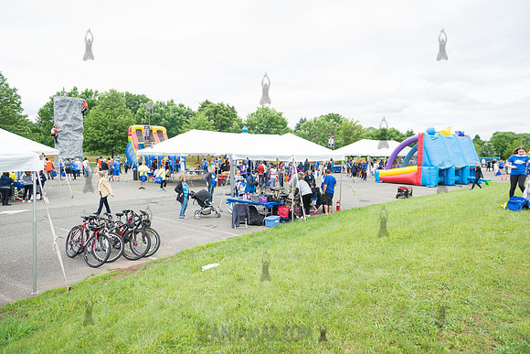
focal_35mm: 24
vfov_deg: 53.2
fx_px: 353
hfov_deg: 73.7
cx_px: 265
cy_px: 177
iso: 200
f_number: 3.5
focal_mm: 24
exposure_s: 1/800
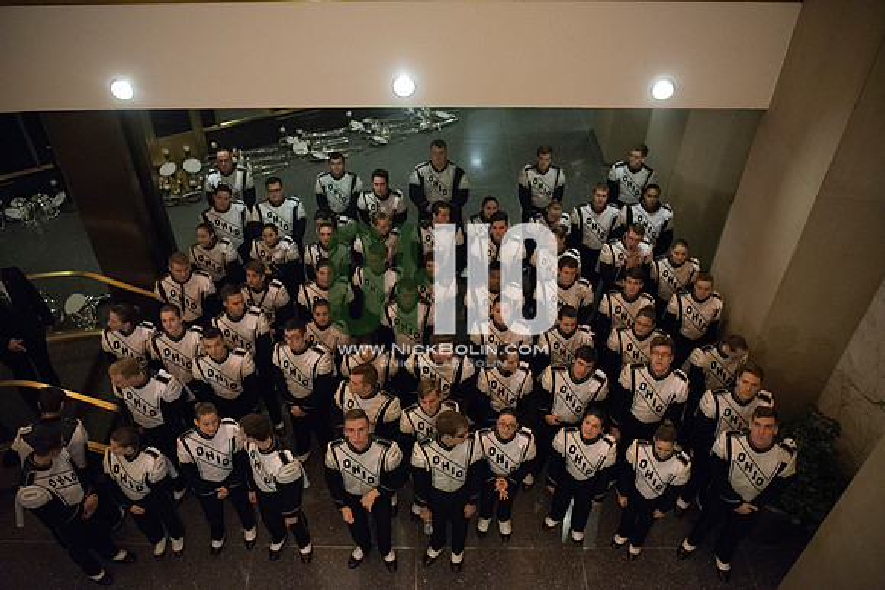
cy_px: 295
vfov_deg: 45.0
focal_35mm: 29
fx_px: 713
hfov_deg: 63.6
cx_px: 442
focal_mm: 29
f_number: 2.8
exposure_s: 1/320
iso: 10000
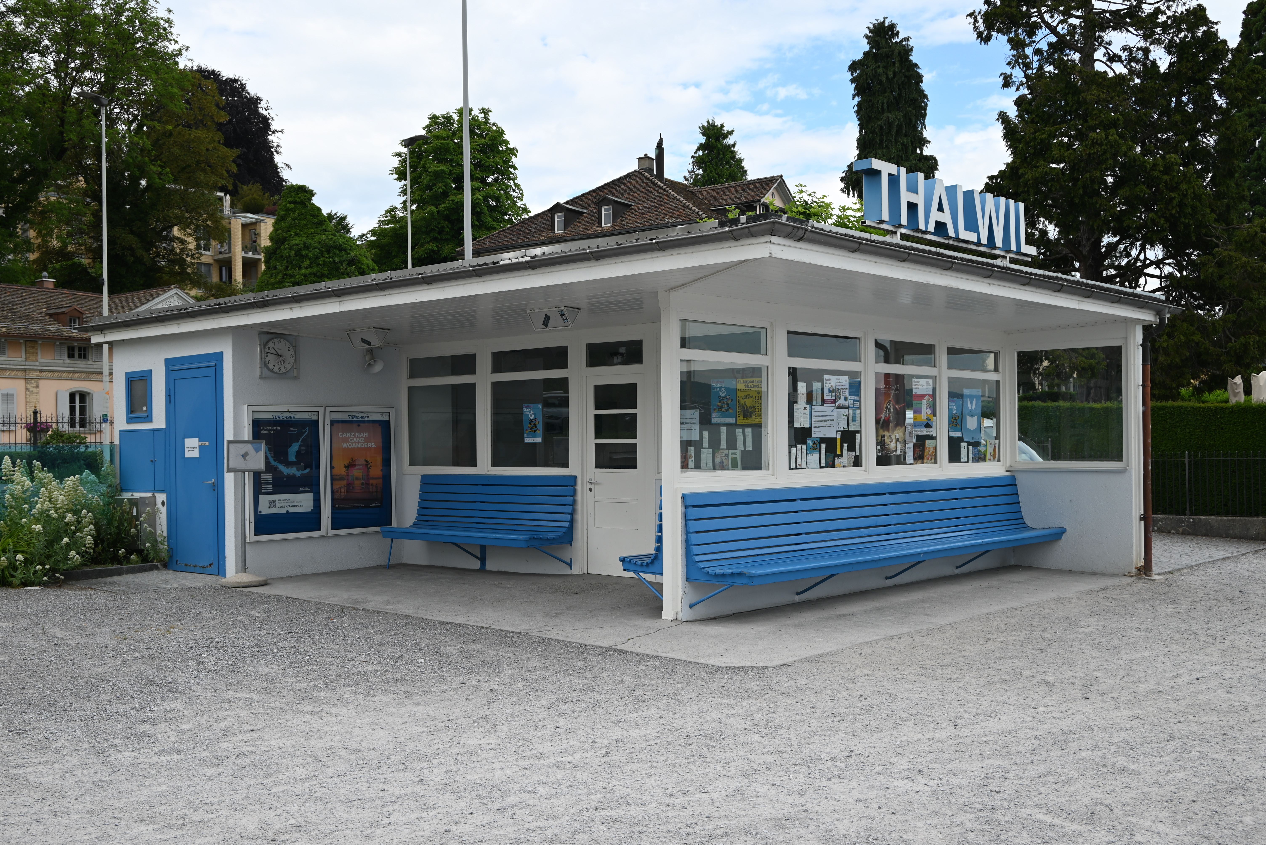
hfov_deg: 53.1
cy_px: 422
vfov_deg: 36.9
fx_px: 1266
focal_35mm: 36
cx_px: 633
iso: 100
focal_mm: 36
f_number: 6.3
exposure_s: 1/320
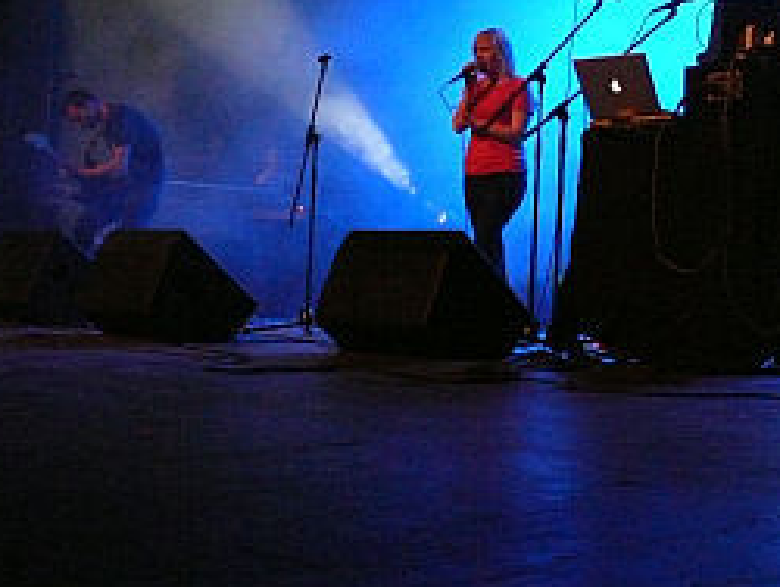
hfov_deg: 30.5
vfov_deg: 22.9
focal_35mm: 63
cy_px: 97
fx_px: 1421
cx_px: 505
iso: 800
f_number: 2.8
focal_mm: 7.4
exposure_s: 1/30
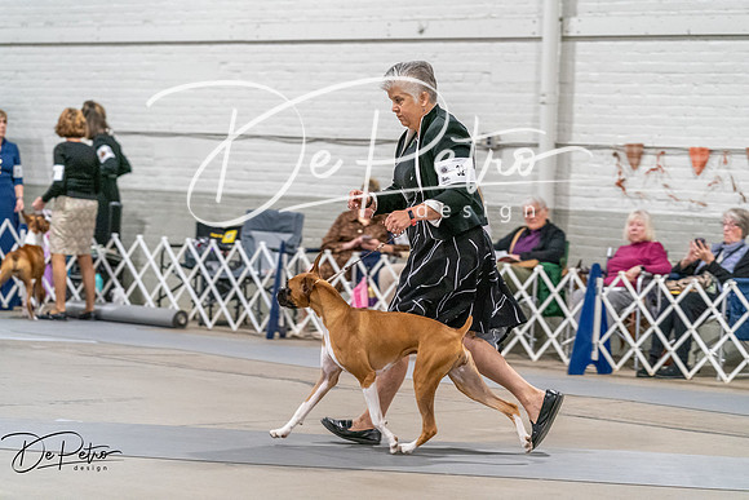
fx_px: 2331
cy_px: 250
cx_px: 374
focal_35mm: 112
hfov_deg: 18.3
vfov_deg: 12.2
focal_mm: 112
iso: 6400
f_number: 3.5
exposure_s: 1/250
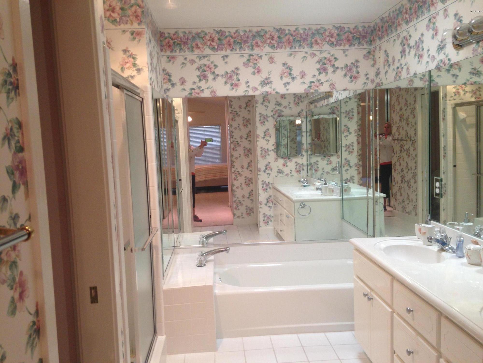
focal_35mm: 33
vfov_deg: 42.9
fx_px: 460
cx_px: 242
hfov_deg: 55.4
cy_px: 182
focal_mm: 4.12
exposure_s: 1/20
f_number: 2.4
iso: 80
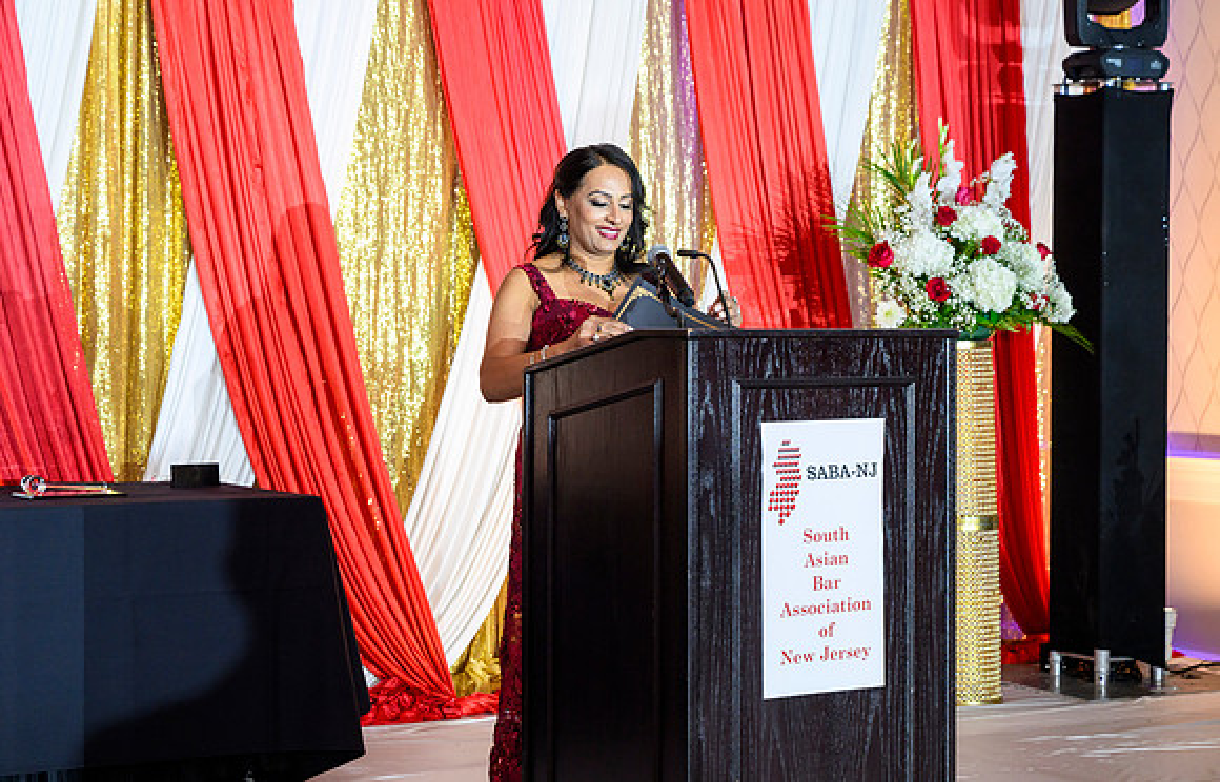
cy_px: 346
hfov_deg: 26.9
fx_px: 2545
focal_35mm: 76
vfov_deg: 17.5
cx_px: 571
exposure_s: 1/200
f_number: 4.5
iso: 1600
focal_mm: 70
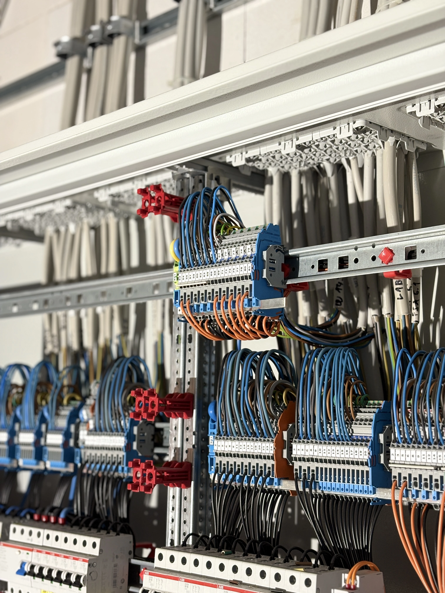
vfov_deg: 36.8
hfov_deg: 28.0
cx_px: 222
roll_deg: -0.9
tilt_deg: +6.8
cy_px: 296
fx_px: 891
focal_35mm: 52
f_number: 1.6
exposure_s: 1/33
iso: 100
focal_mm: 5.96
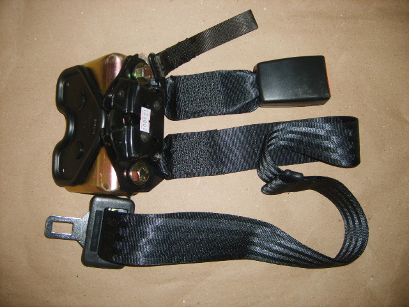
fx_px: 414
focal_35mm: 35
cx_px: 204
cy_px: 154
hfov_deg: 52.6
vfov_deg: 40.7
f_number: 2.8
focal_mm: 5.8
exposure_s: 1/30
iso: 100
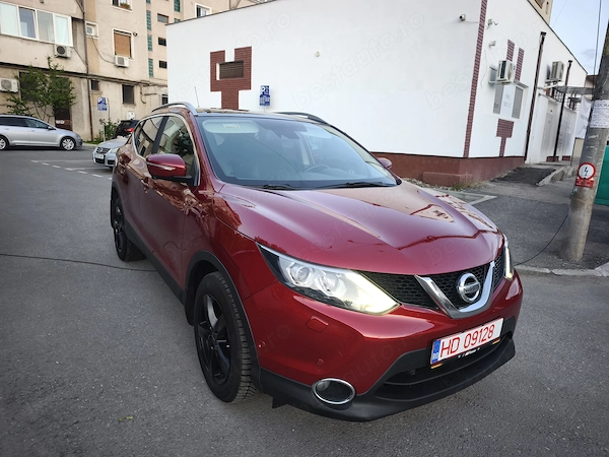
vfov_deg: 58.9
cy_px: 228
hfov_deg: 73.9
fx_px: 405
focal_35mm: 23
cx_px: 304
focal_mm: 6.57
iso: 320
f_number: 1.6
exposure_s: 1/56.7
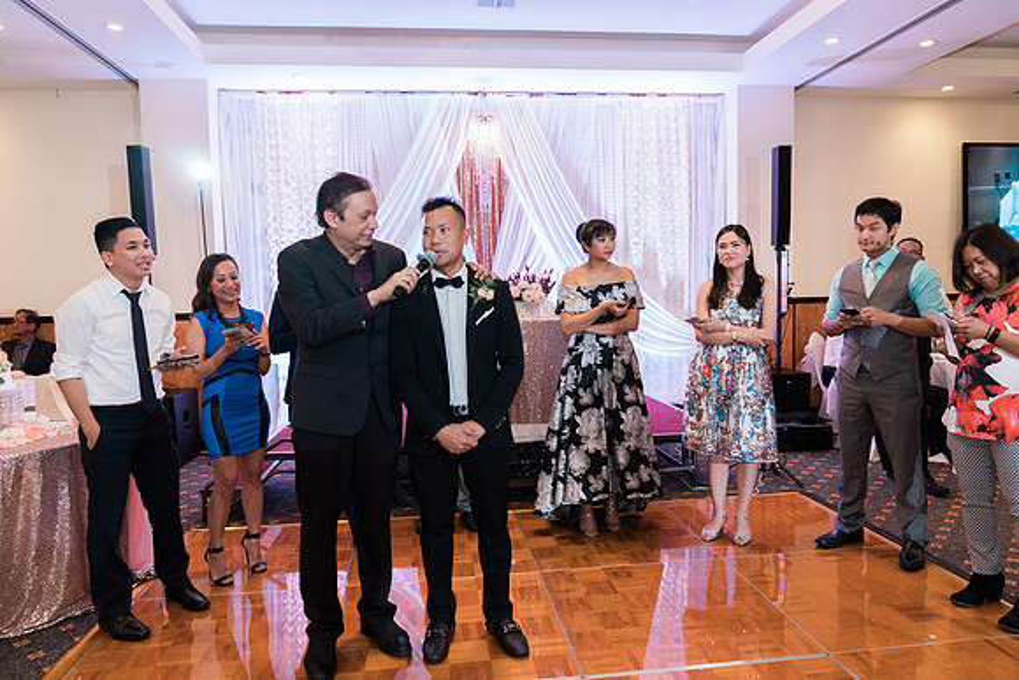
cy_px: 340
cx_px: 510
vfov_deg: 53.2
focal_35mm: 24
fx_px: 679
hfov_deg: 73.7
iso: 1000
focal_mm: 24
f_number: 2.8
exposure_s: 1/160
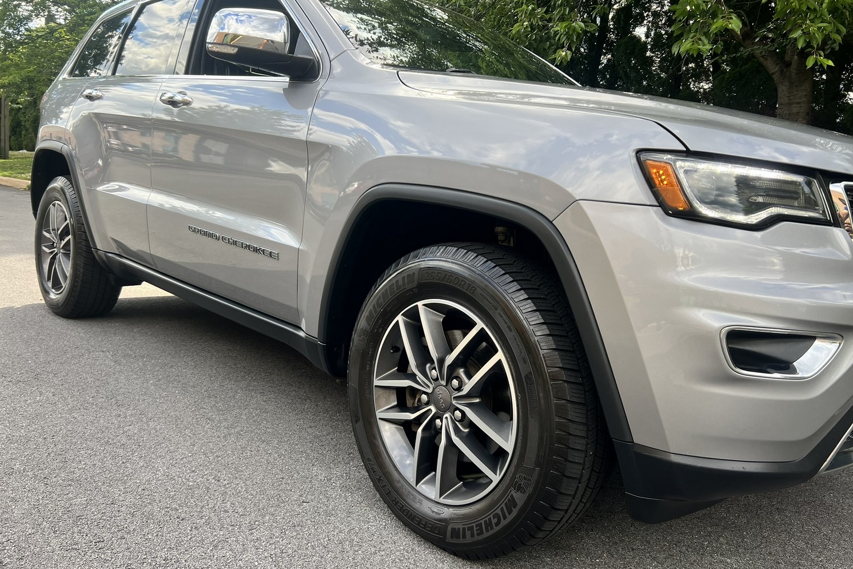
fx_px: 687
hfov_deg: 63.6
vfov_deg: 44.9
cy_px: 264
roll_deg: -4.5
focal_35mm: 29
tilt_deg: -7.9
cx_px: 443
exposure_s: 1/674
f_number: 1.5
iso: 50
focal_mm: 5.7
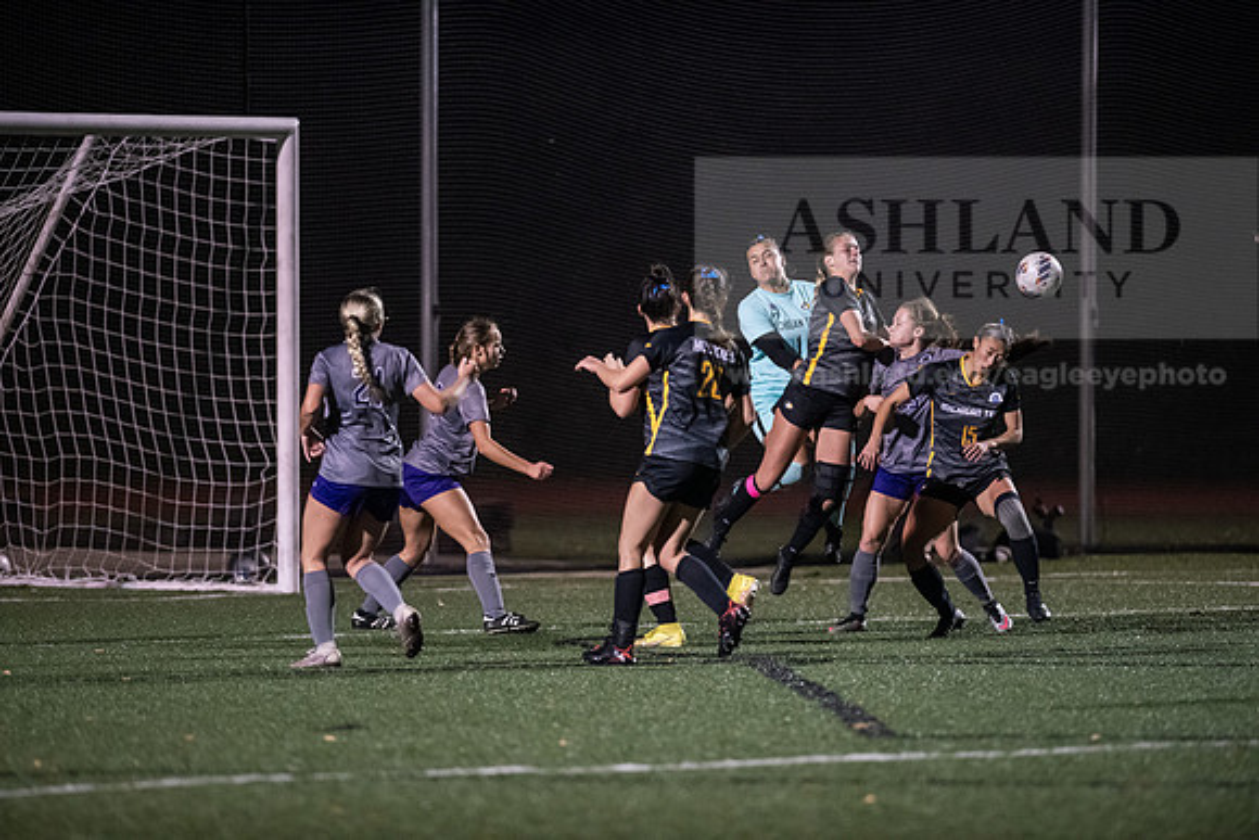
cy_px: 420
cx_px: 630
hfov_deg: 6.9
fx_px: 10494
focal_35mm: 300
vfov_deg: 4.6
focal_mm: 300
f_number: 2.8
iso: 8000
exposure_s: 1/1000
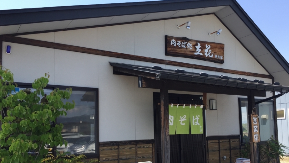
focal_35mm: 35
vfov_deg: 33.5
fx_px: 268
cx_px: 153
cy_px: 108
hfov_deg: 56.6
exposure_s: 1/706
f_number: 2.2
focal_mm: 4.15
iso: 32
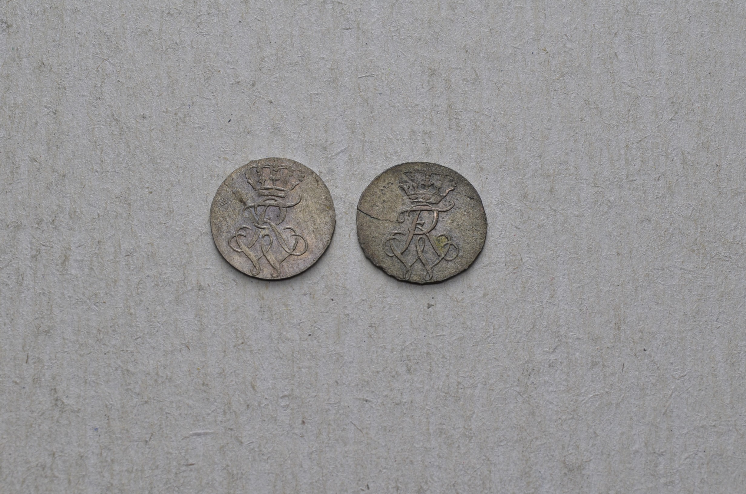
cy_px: 247
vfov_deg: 16.5
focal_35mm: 82
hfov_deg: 24.7
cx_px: 373
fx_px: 1706
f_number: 14
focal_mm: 55
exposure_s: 1/250
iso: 400
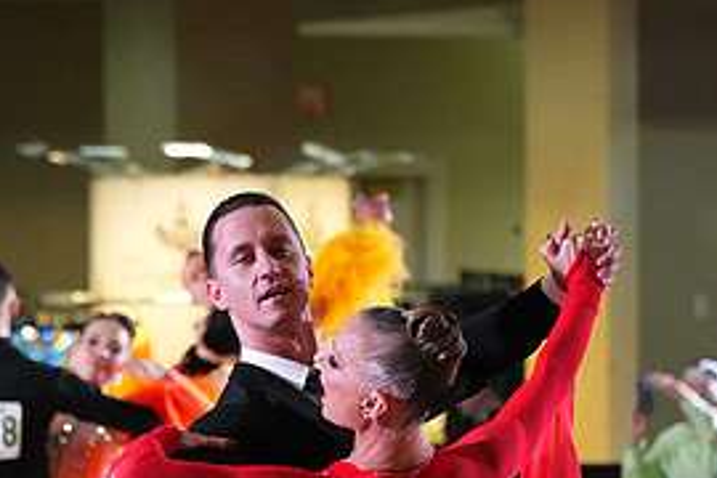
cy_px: 661
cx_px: 296
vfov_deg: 3.6
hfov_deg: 5.4
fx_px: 7667
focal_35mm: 385
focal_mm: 179
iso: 10000
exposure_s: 1/400
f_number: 5.6
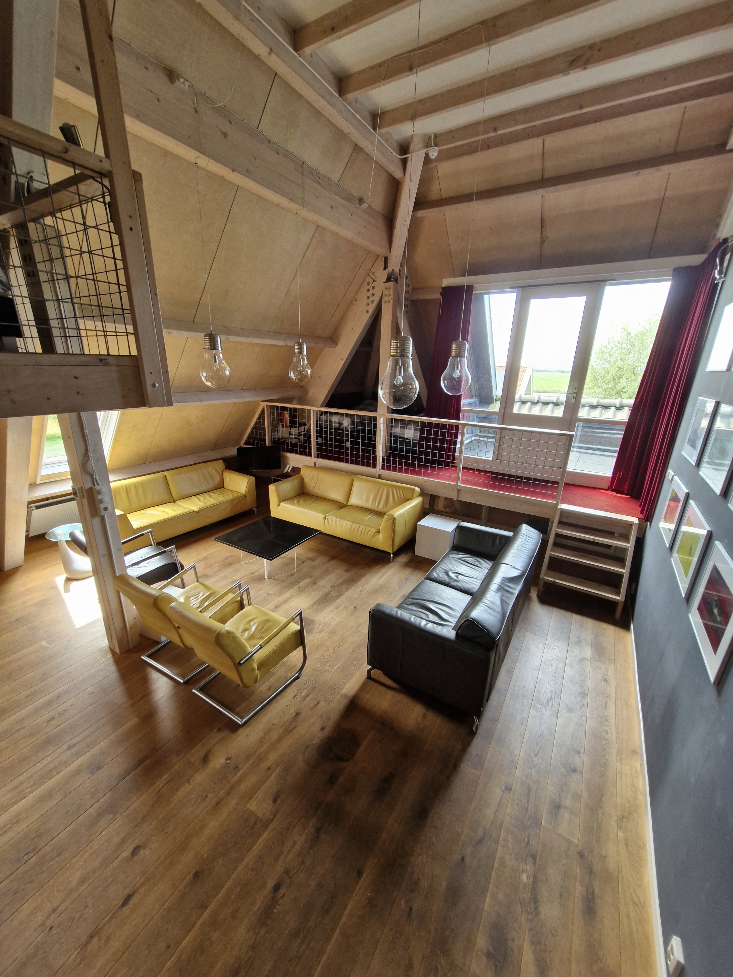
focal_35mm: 13
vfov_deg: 106.2
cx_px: 366
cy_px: 488
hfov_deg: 89.9
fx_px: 367
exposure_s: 1/50
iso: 125
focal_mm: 1.74
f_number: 2.2
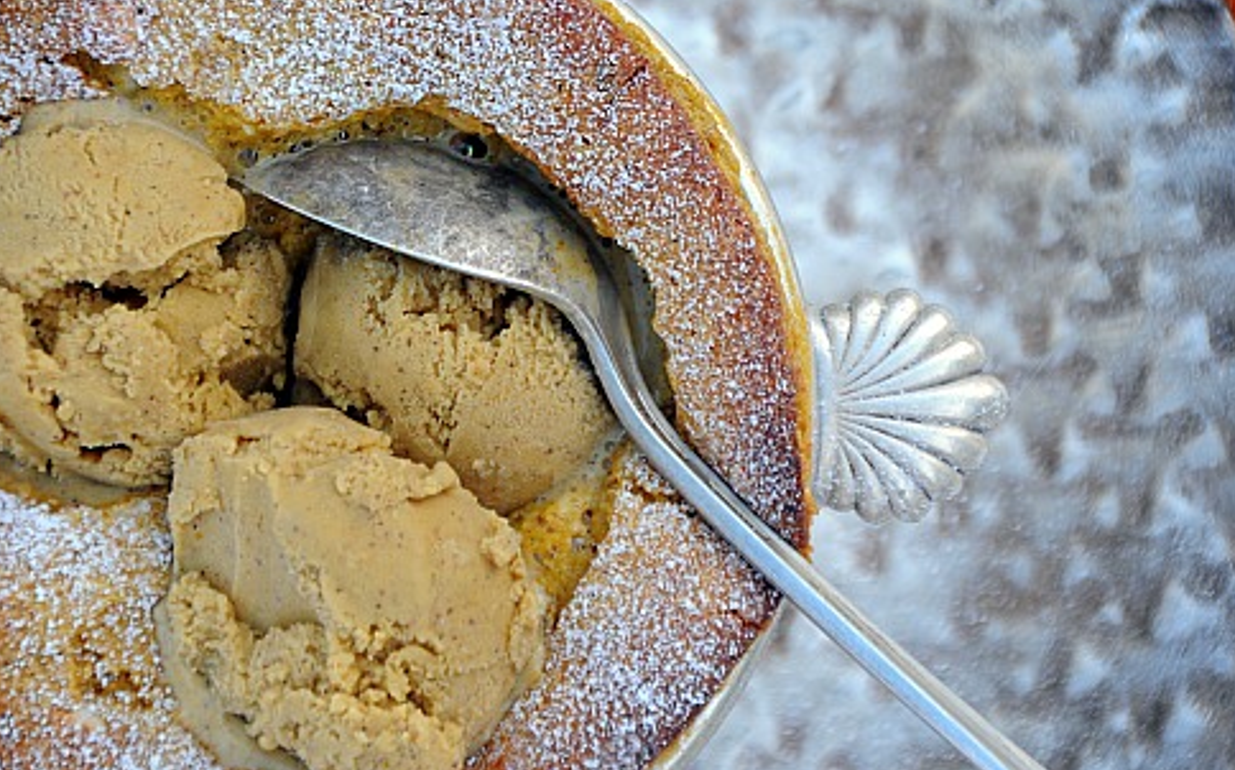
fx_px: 11674
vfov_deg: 3.8
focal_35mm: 347
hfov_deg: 6.1
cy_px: 432
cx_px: 681
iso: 200
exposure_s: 1/125
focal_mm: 200
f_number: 5.6
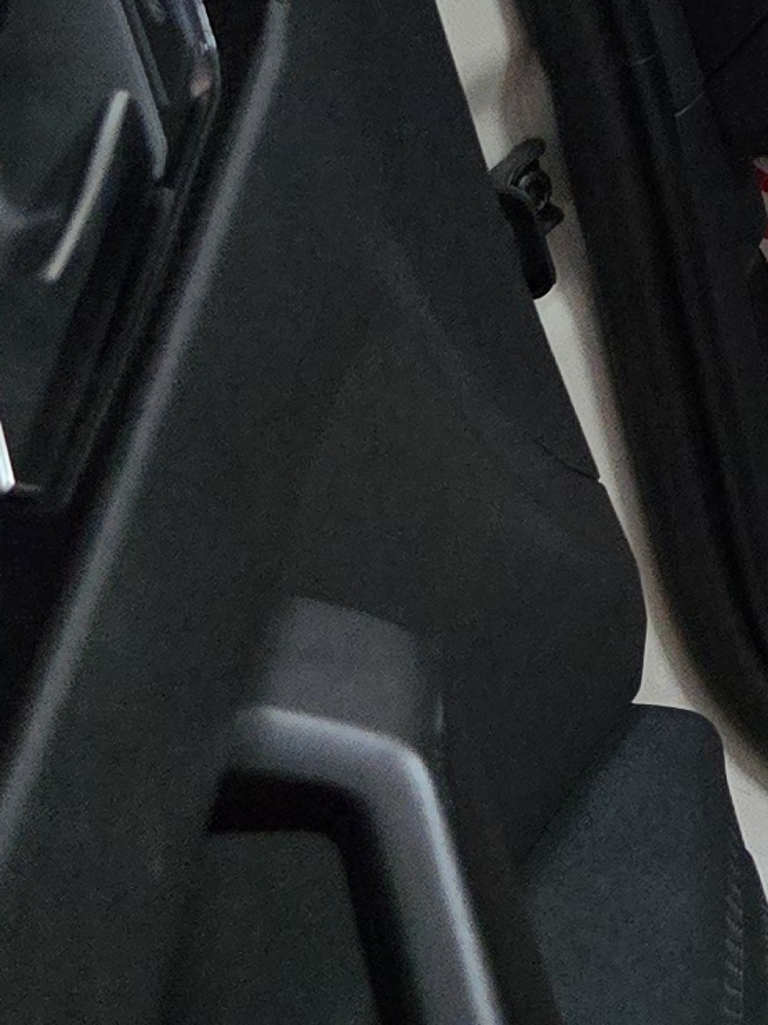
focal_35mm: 124
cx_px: 2310
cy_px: -506
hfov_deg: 9.4
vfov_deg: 14.8
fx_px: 3670
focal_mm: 6.3
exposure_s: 1/100
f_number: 1.7
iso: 1600
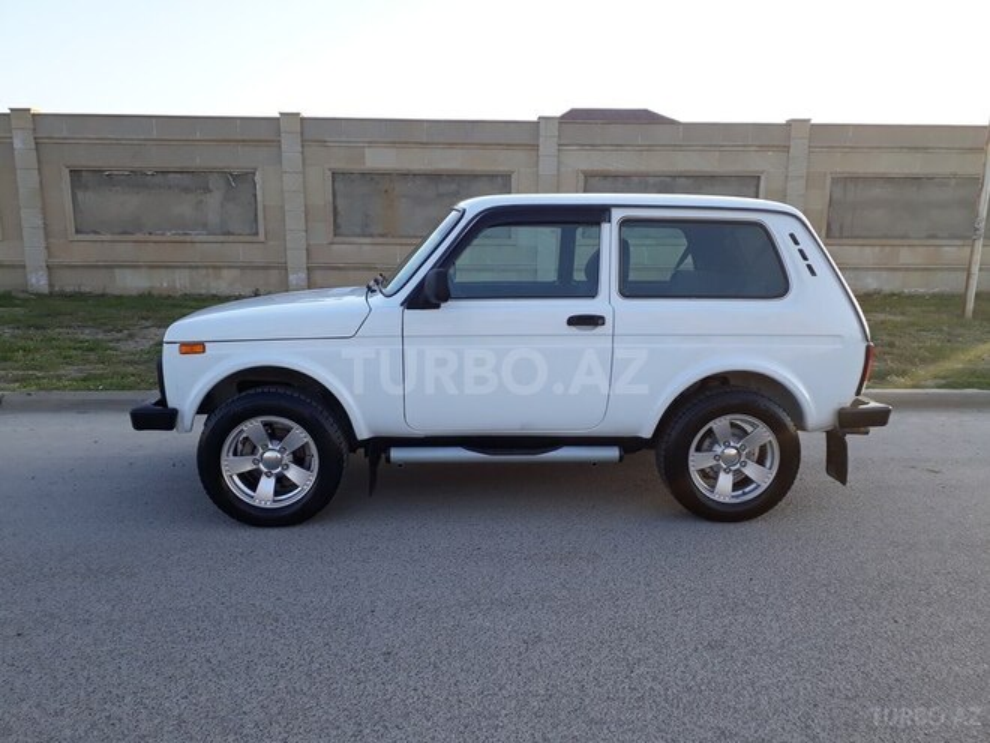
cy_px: 372
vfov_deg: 51.4
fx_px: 772
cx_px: 495
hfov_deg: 65.3
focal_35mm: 27
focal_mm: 3.6
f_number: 1.9
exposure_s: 1/222
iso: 40
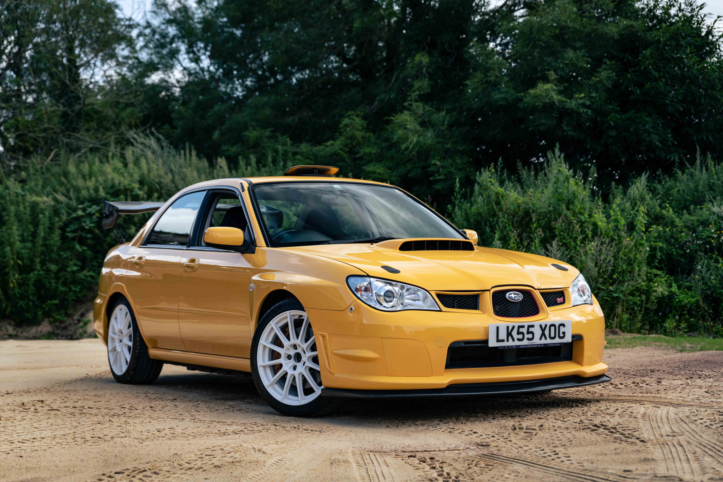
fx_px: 1245
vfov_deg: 21.9
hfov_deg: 32.4
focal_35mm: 62
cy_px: 241
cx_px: 362
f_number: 3.2
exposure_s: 1/320
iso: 125
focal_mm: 62
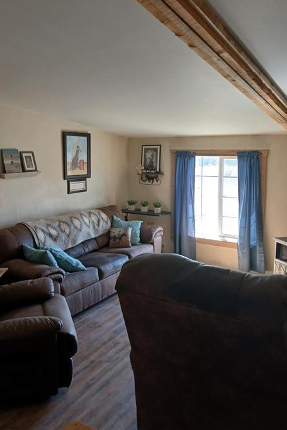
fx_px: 370
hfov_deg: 42.3
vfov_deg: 60.2
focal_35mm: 31
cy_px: 198
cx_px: 140
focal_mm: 3.98
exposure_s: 1/60
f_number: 1.8
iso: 200
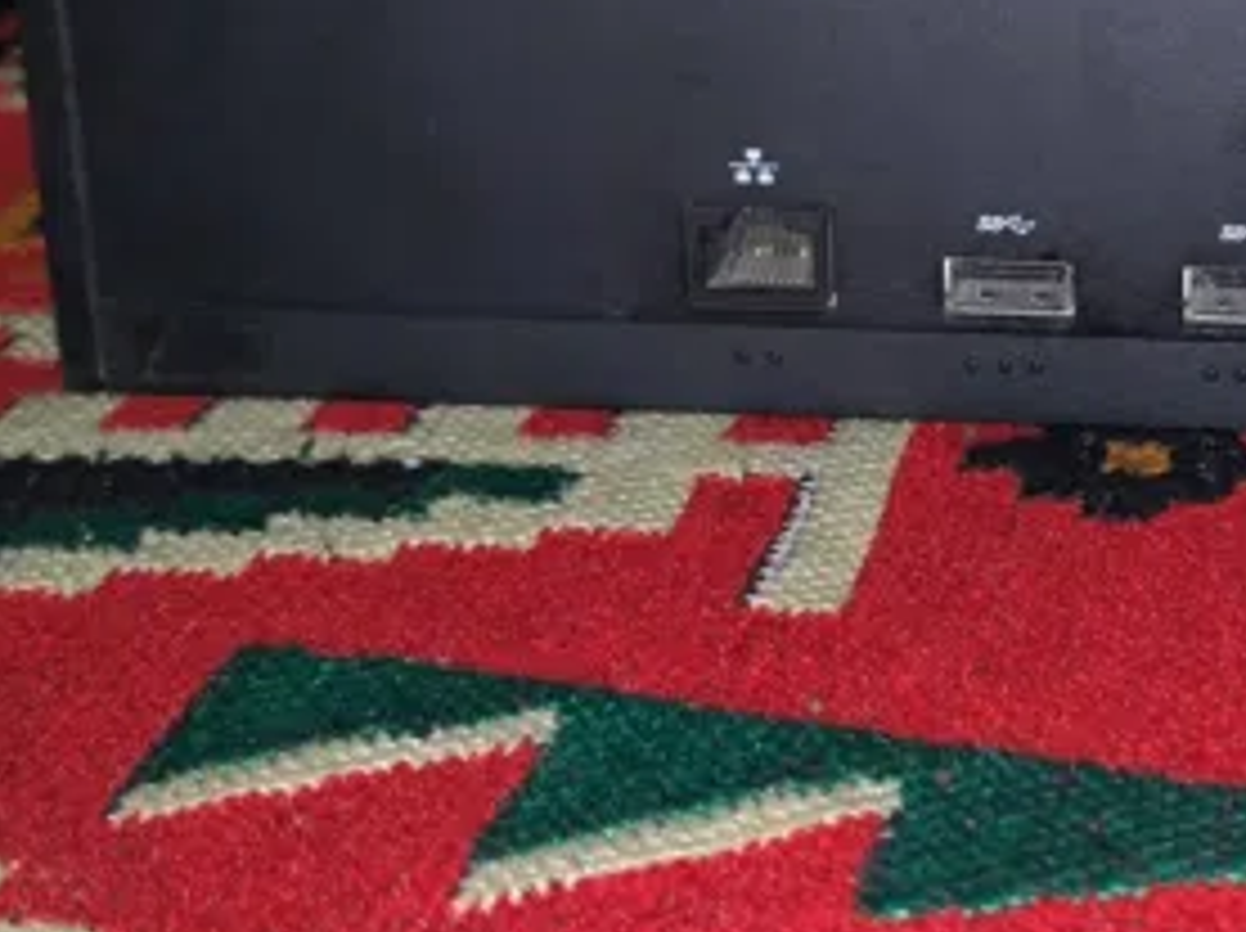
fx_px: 2912
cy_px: 279
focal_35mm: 81
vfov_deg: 18.1
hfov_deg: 22.8
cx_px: 1358
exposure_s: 1/33.3
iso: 547
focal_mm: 6.92
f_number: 1.9
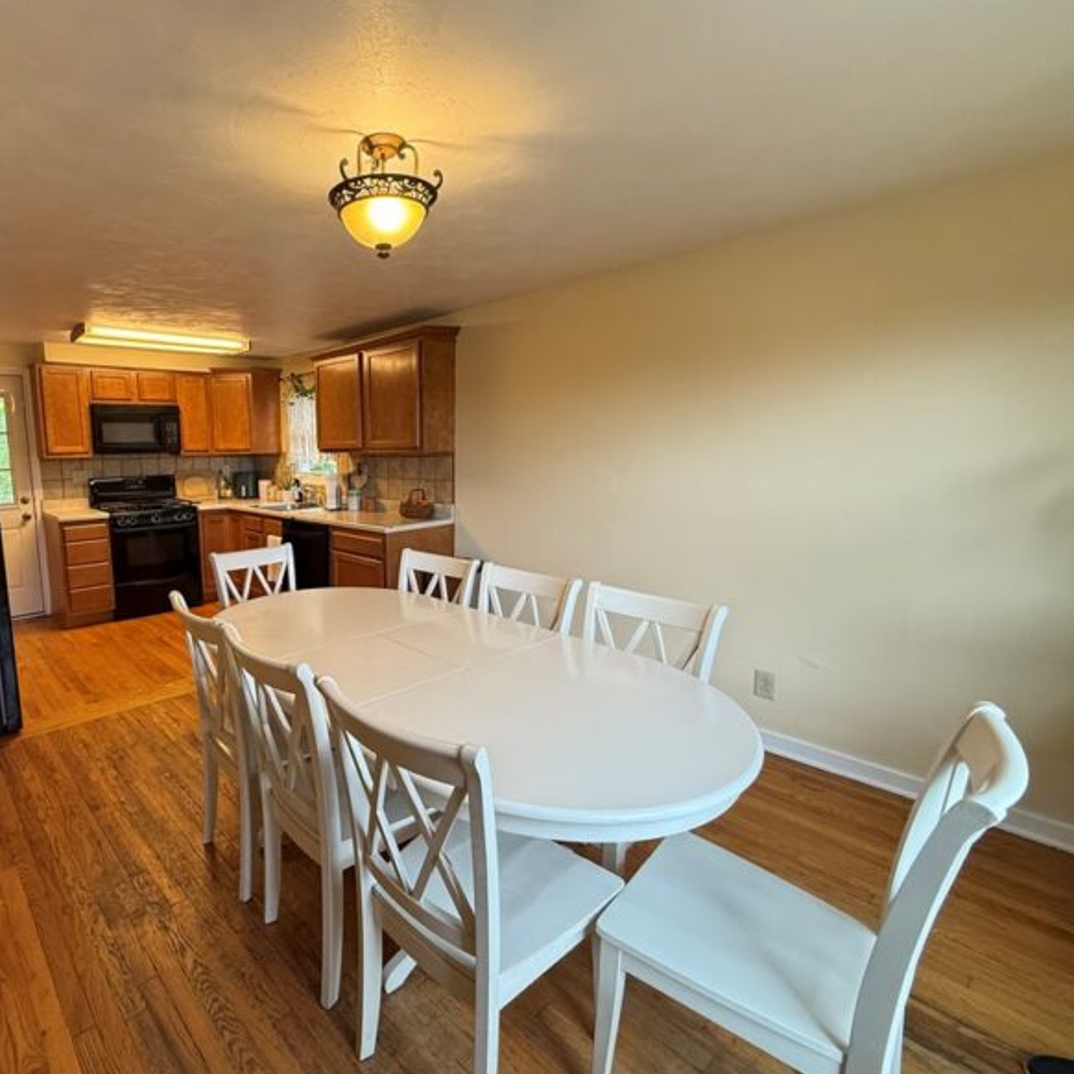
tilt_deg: -8.3
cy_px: 530
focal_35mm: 17
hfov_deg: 81.5
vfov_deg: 84.0
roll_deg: +0.9
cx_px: 369
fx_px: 597
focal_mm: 2.22
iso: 250
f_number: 2.2
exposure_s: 1/60
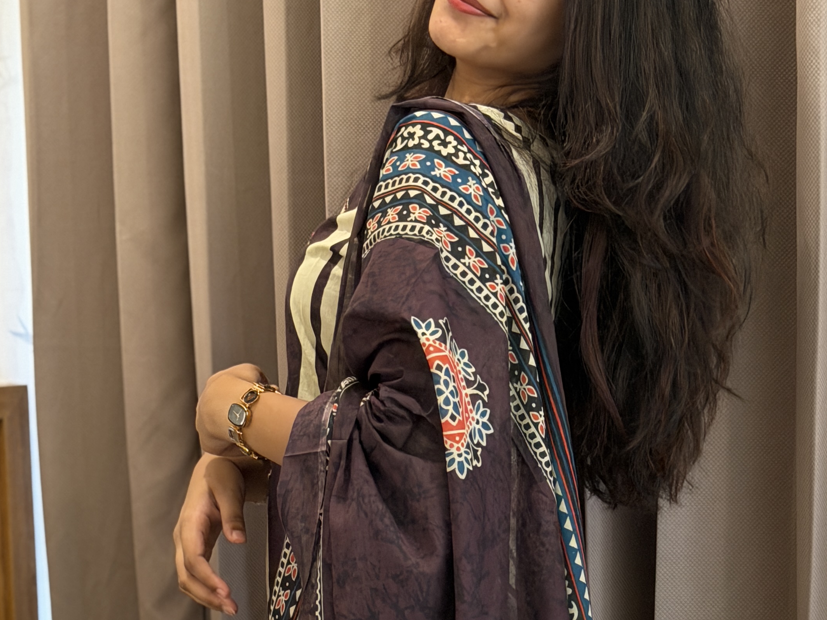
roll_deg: -0.3
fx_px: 2174
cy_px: 555
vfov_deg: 16.0
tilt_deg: -8.5
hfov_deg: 21.5
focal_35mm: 91
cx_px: 541
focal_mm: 6.76
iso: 320
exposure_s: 1/33
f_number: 1.78
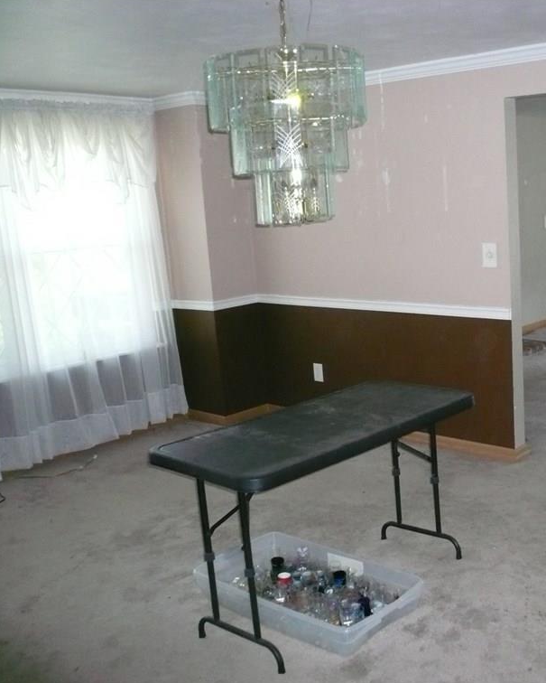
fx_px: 747
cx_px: 445
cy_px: 342
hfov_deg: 38.5
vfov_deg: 49.1
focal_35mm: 37
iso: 400
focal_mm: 4.6
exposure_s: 1/30
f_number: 2.8
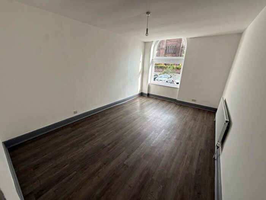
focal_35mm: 14
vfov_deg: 85.7
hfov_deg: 102.1
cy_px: 100
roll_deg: -1.8
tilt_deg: -19.0
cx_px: 133
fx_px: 108
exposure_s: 1/316
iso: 64
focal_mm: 2.22
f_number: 2.2
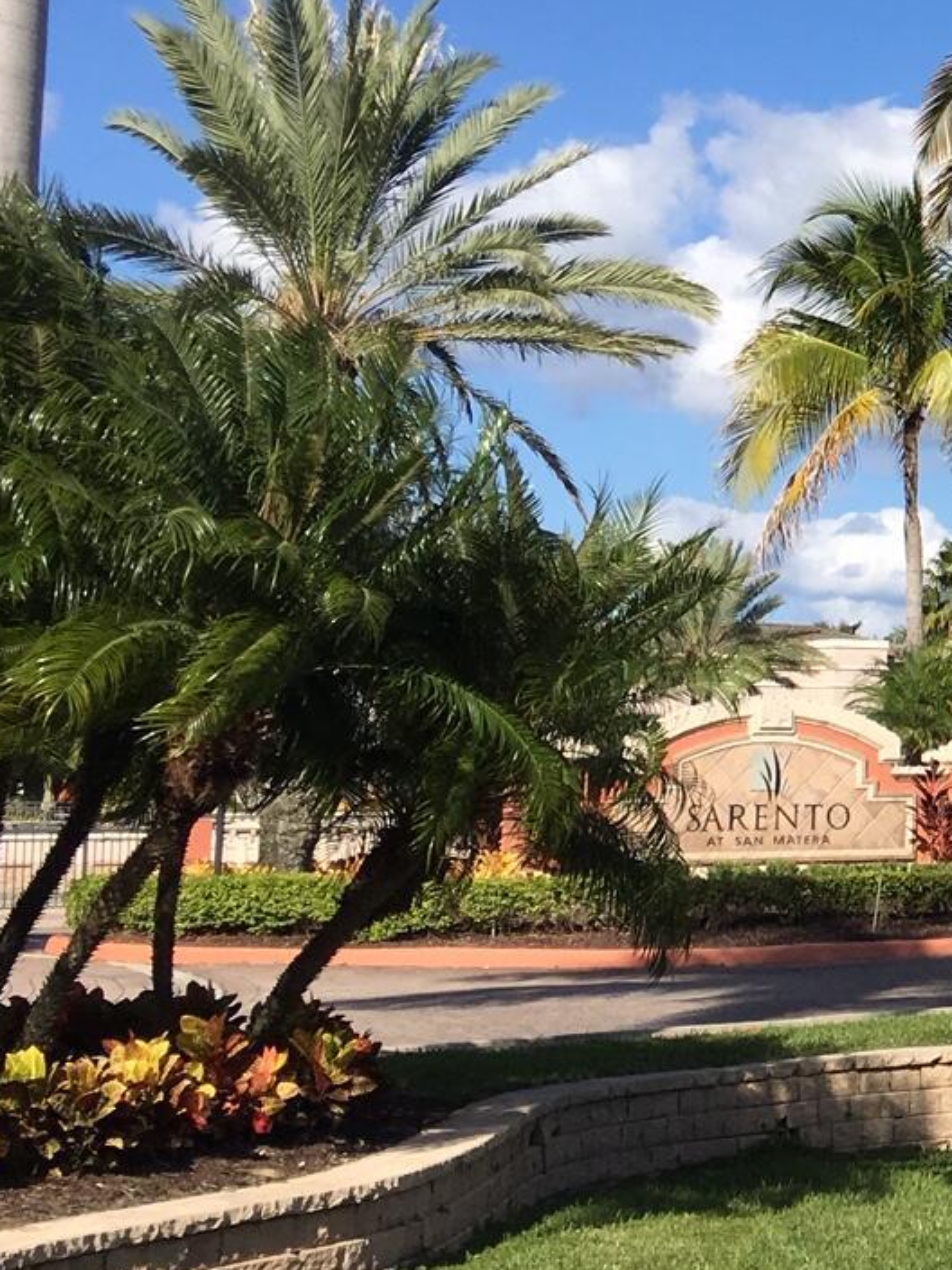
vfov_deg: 23.5
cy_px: 520
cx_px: 1772
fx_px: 3044
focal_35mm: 83
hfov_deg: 15.1
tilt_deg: +5.9
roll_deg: +0.3
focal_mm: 4.15
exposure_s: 1/2137
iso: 25
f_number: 2.2
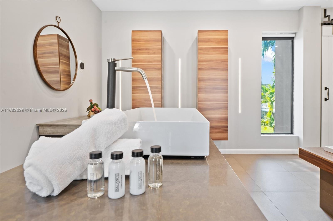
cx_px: 166
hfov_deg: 84.0
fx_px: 185
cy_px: 110
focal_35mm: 20
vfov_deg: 61.8
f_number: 8
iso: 200
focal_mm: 20
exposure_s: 1/4
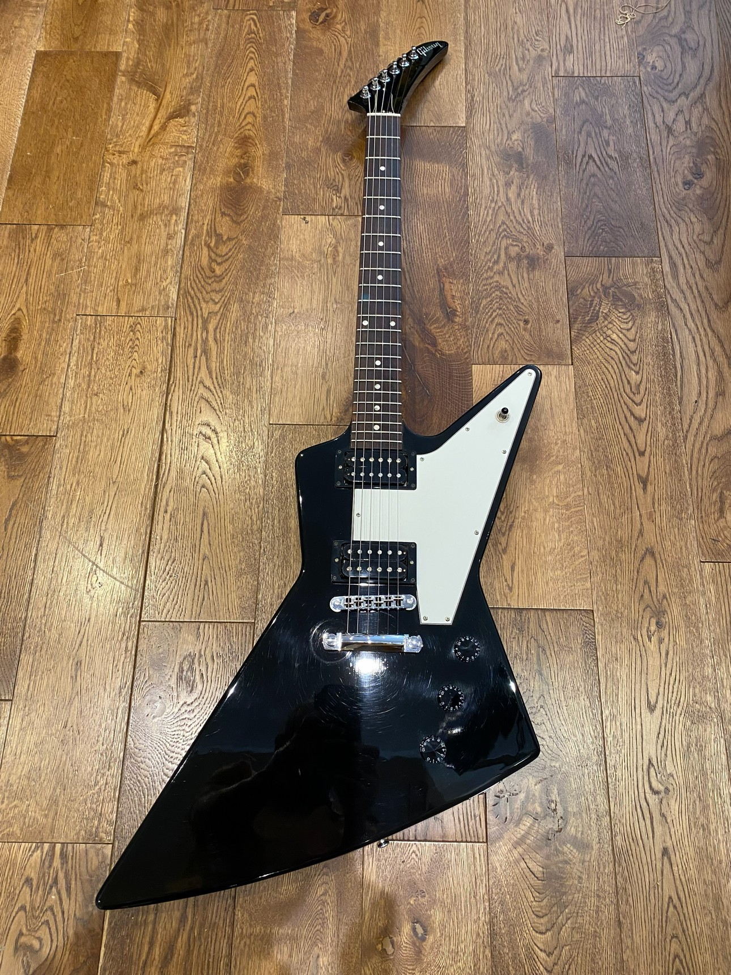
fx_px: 732
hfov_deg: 53.1
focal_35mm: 26
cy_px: 488
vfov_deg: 67.3
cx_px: 366
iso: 250
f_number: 1.8
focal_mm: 4.25
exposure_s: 1/60
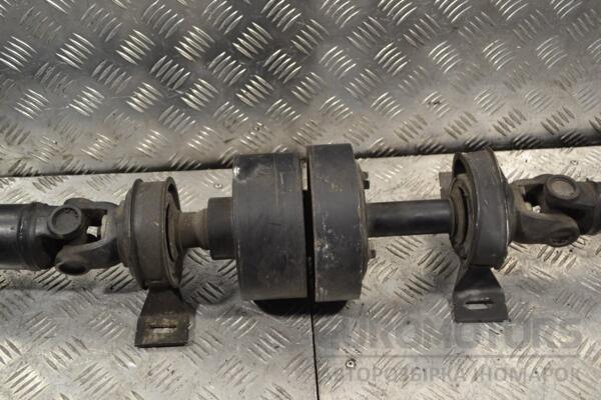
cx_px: 300
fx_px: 701
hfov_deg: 46.4
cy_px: 200
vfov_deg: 31.9
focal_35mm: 42
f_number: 5
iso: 400
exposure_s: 1/100
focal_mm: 28
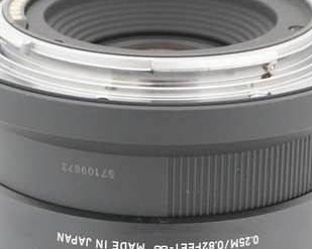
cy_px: 328
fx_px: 1514
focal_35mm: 164
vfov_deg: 9.3
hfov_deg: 11.8
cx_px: 153
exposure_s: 1/50
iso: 2500
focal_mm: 30
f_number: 5
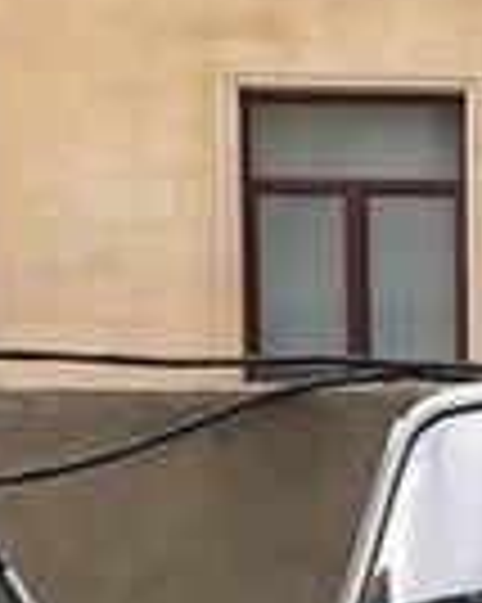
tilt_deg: -1.2
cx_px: 788
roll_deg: +0.4
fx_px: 3356
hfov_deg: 8.0
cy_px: 900
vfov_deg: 10.0
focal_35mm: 188
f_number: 2.4
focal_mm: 6
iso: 16
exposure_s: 1/139
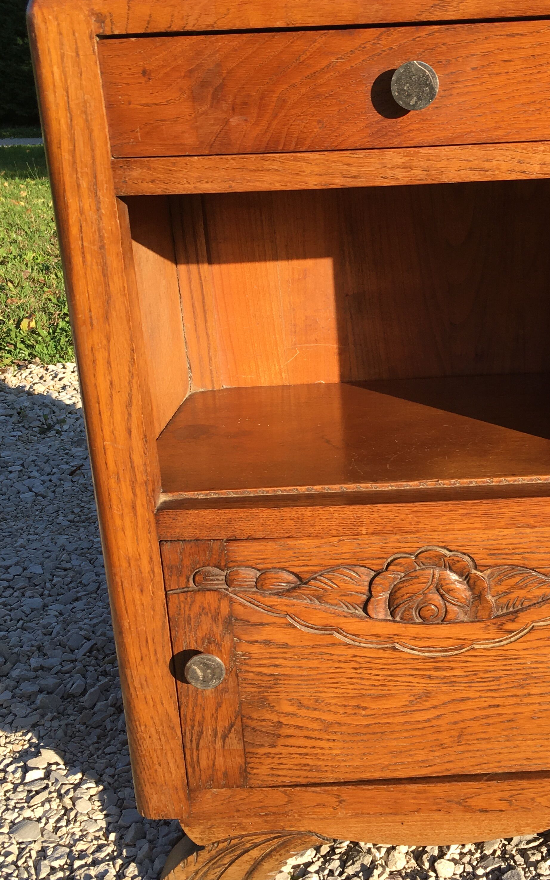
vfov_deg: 47.2
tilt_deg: -15.4
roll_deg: +1.1
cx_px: 398
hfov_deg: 30.1
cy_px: 408
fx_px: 1007
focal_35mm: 42
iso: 25
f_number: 2.2
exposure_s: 1/680
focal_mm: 4.15
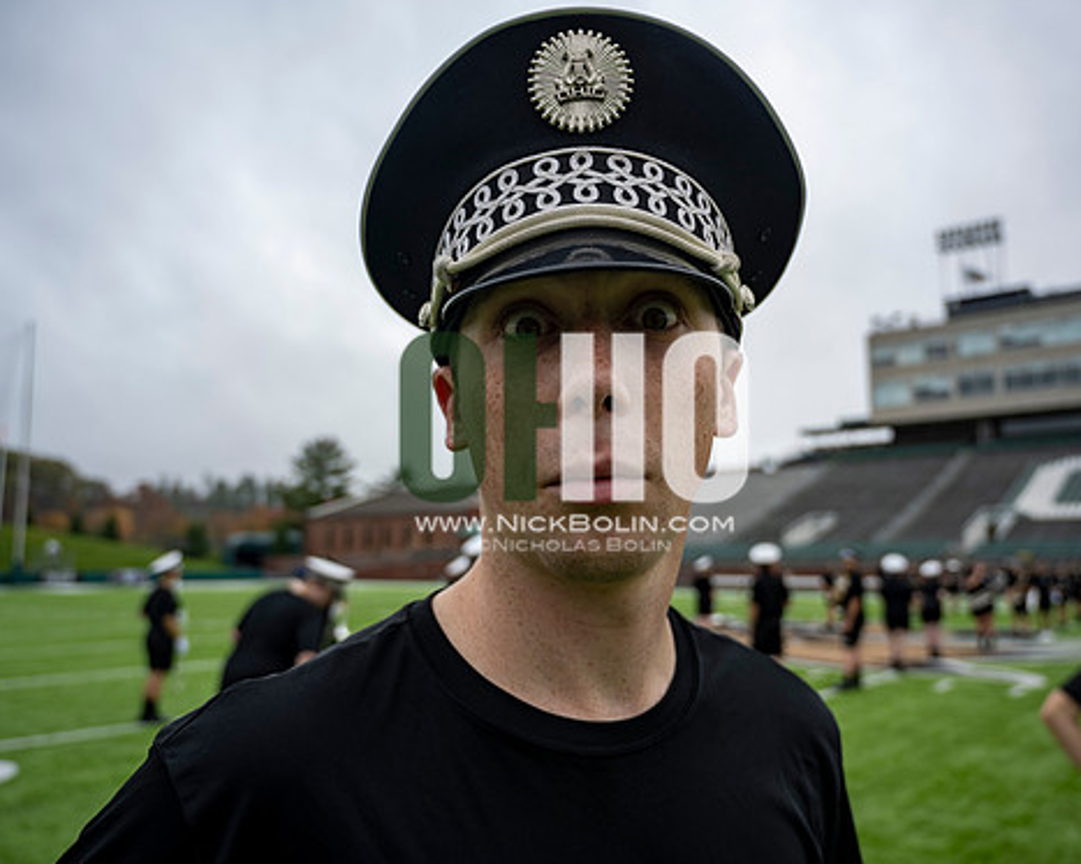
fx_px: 895
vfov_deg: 51.5
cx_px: 574
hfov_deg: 62.2
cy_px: 441
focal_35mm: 28
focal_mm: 24
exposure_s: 1/200
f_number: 4
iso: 50
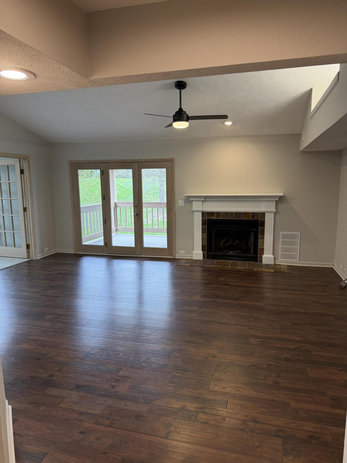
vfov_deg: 71.6
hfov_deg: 56.8
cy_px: 232
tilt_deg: -9.2
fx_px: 321
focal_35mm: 24
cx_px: 174
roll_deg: +1.6
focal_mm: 6.76
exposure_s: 1/120
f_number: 1.78
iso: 160
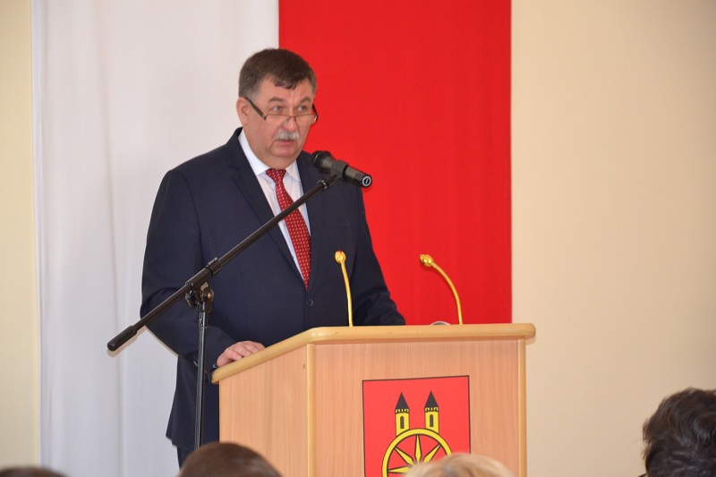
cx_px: 358
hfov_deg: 13.0
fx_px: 3132
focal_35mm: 158
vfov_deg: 8.7
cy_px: 238
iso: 2000
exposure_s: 1/60
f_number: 5.6
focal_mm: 105
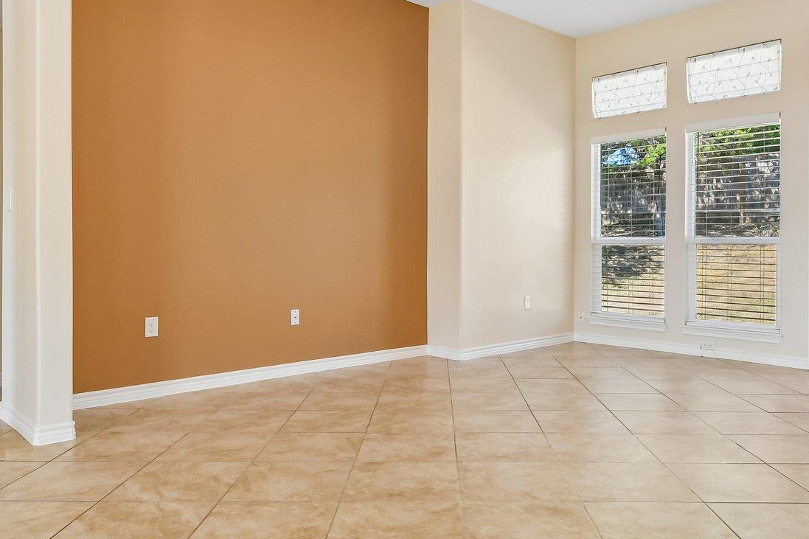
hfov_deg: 65.4
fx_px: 629
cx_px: 434
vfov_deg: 45.8
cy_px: 189
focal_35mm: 28
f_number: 8
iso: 400
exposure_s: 1/100
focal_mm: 10
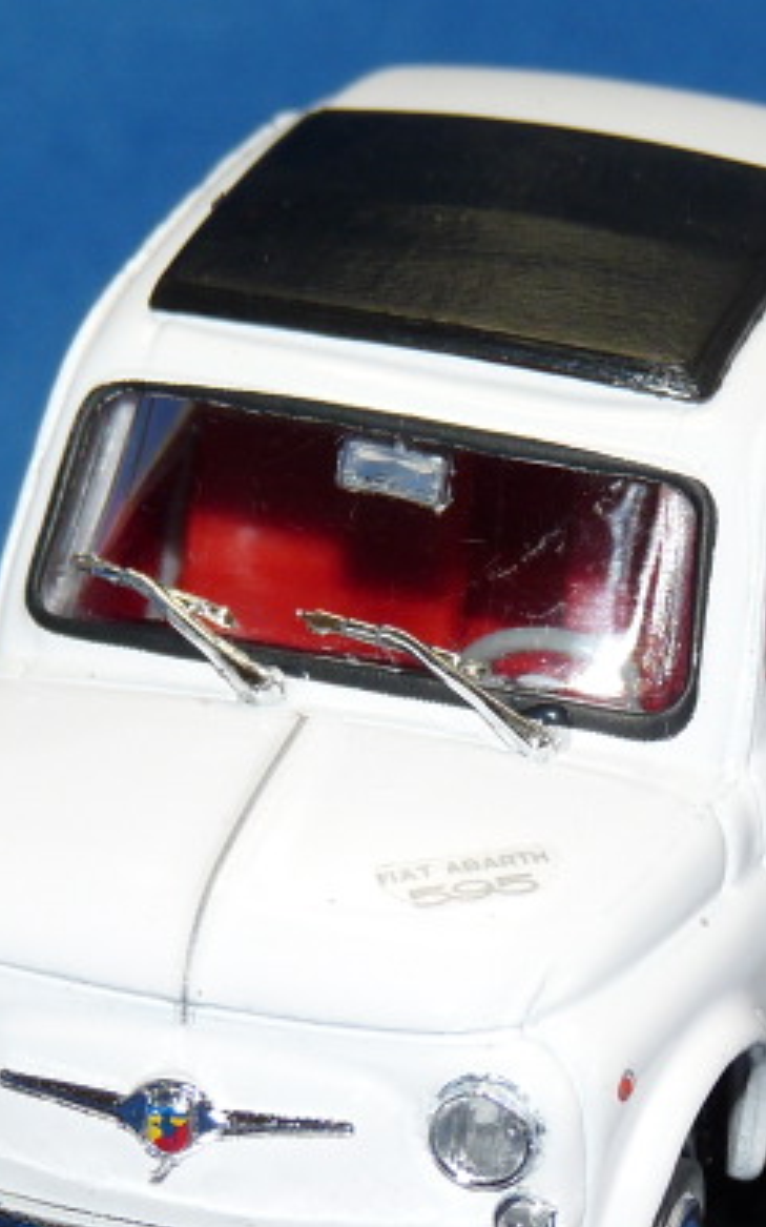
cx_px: 419
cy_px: 729
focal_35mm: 293
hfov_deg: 4.5
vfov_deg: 7.2
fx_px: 9790
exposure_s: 1/40
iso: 100
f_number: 3.4
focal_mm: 17.4
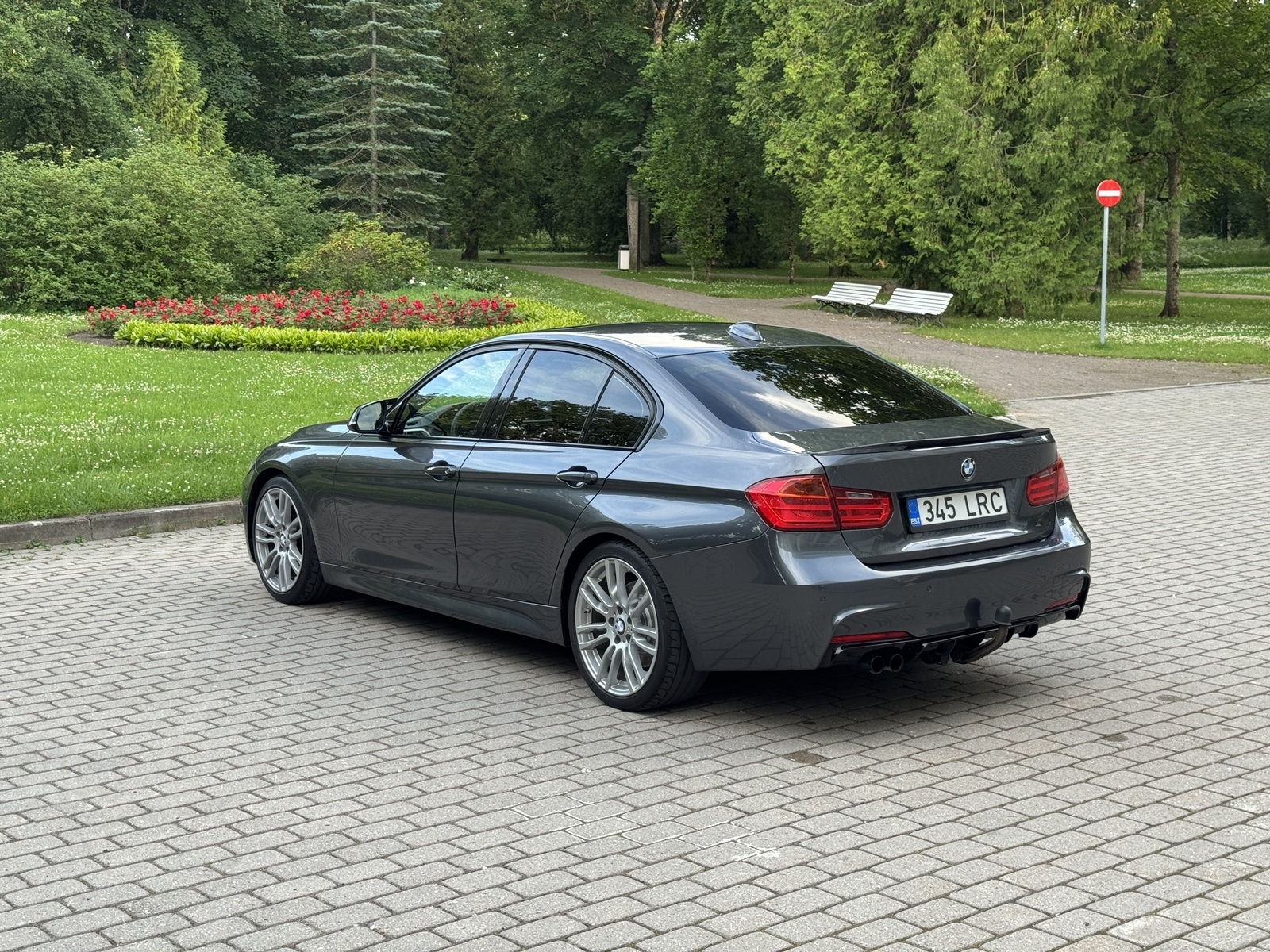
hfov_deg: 39.7
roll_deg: -0.7
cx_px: 635
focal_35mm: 48
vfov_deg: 30.3
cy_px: 476
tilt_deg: -6.5
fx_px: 1761
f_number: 1.78
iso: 64
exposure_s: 1/168
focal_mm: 6.76
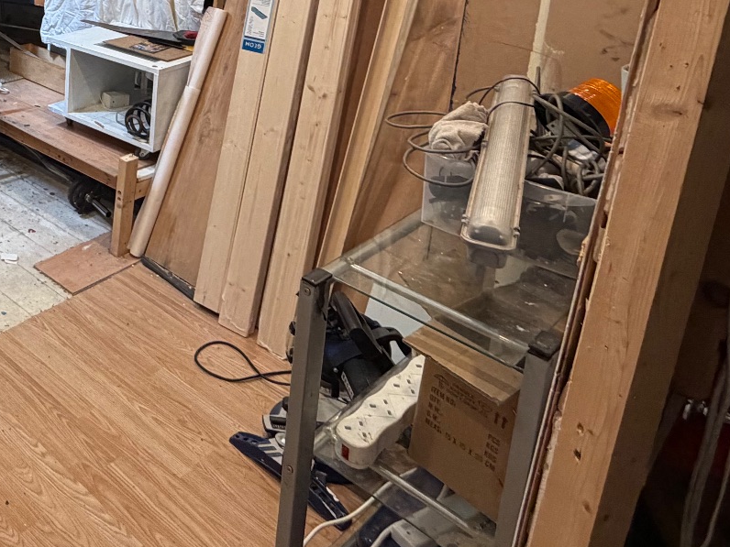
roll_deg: +0.6
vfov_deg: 36.1
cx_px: -8
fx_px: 759
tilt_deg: -13.6
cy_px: 13
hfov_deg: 43.6
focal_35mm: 36
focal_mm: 2.22
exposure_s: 1/100
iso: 320
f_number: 2.2
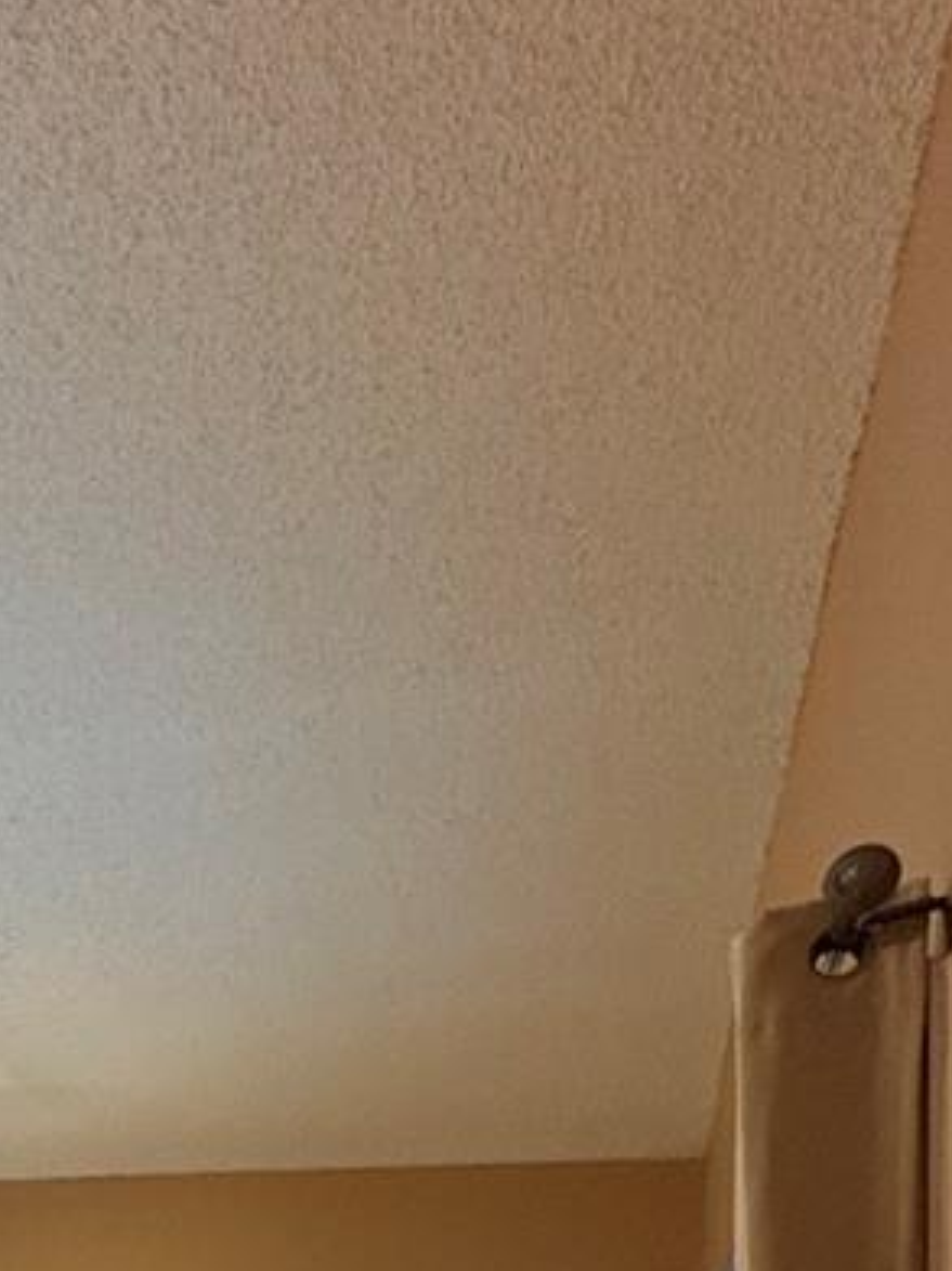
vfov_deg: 29.7
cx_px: -175
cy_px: 1833
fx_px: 1578
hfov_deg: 29.2
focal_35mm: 43
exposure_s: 1/60
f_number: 2.2
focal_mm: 2.22
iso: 500
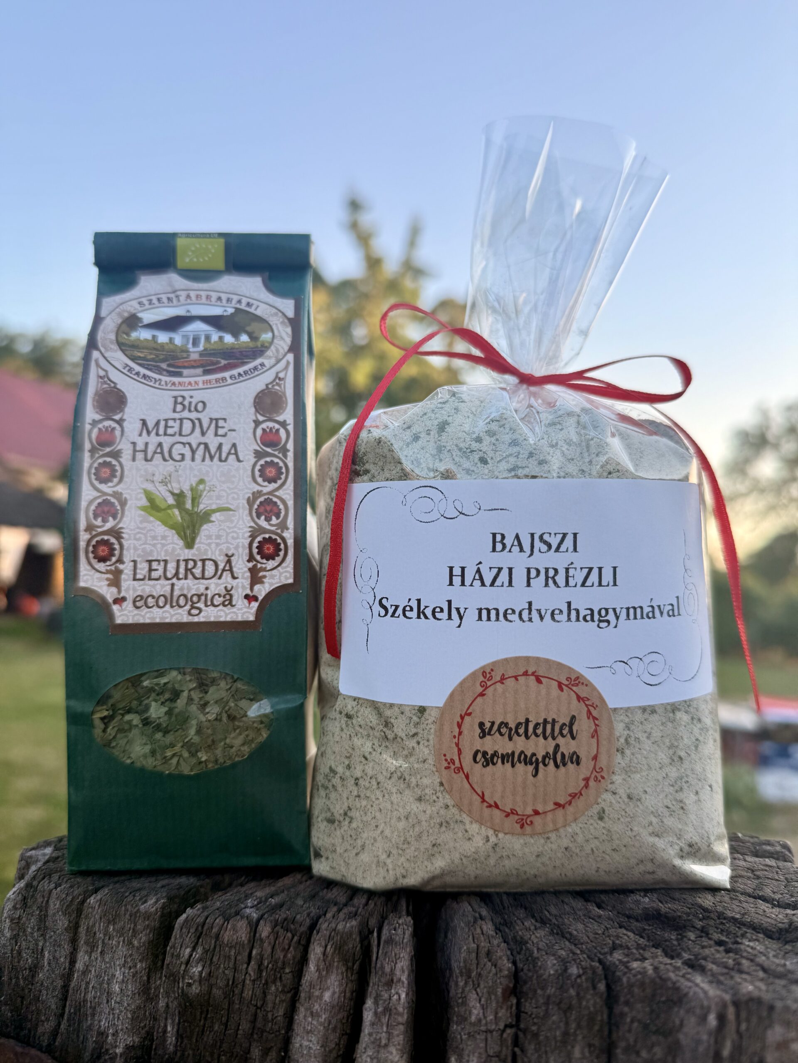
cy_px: 532
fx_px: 738
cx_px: 399
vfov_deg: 71.6
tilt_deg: +2.4
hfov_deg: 56.8
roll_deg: -6.6
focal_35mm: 24
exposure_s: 1/660
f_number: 1.78
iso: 80
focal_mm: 6.76
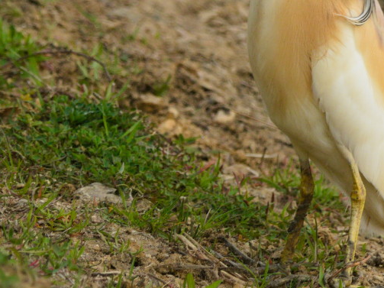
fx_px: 8883
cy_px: 53
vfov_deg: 1.9
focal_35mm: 801
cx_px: 148
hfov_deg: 2.5
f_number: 6.3
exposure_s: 1/320
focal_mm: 400
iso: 400
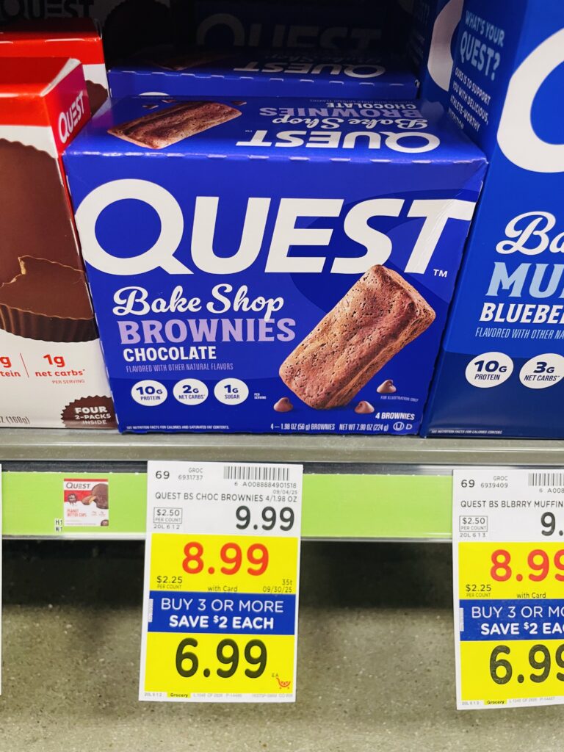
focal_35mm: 26
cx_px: 282
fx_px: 565
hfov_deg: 53.1
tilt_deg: -42.0
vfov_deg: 67.3
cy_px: 376
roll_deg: +0.7
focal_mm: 4.2
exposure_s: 1/60
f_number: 1.6
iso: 125
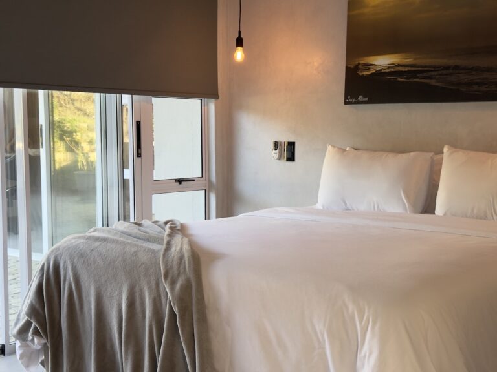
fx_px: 689
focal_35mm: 48
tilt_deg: -4.2
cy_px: 186
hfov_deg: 39.7
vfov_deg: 30.3
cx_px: 248
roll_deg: +0.2
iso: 64
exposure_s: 1/100
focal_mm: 6.76
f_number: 1.78
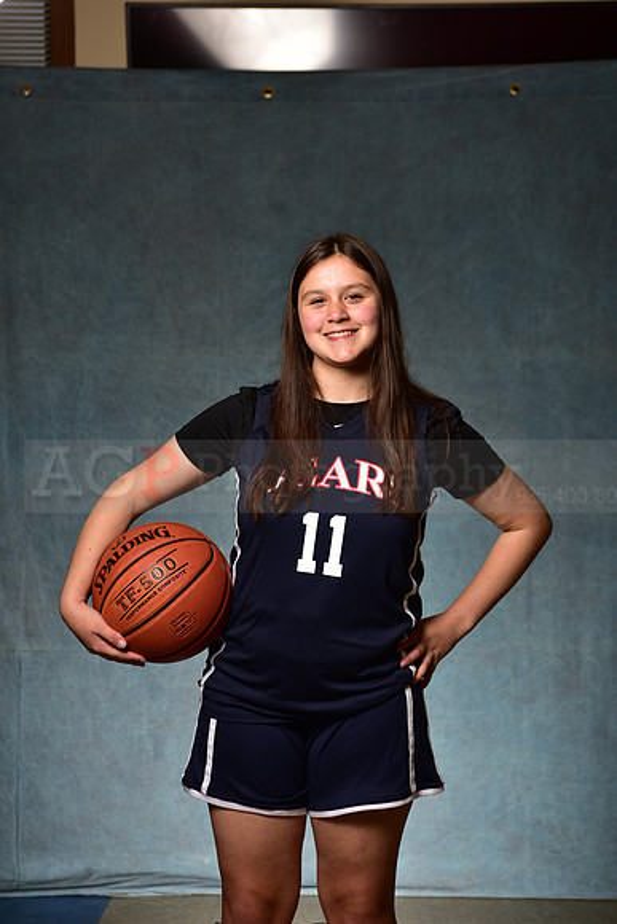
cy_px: 462
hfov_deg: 19.5
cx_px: 308
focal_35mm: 70
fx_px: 1798
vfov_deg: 28.8
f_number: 5
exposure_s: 1/200
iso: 100
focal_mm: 70
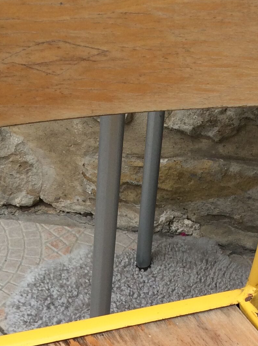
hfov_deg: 18.8
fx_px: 777
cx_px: 130
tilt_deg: -43.0
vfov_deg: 24.1
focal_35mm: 78
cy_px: 334
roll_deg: -4.5
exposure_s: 1/283
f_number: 2.4
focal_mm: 3.3
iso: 32
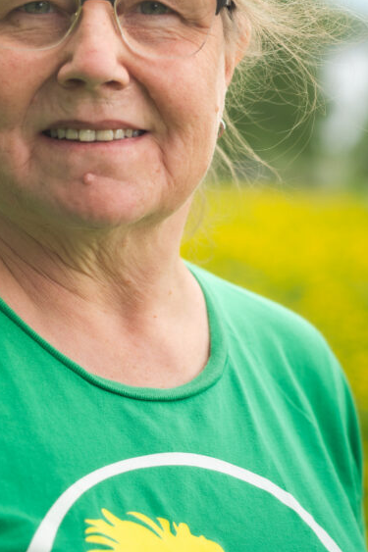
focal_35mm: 191
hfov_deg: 7.2
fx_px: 2930
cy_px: 153
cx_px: 79
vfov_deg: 10.8
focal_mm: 105
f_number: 2.5
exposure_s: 1/320
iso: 100
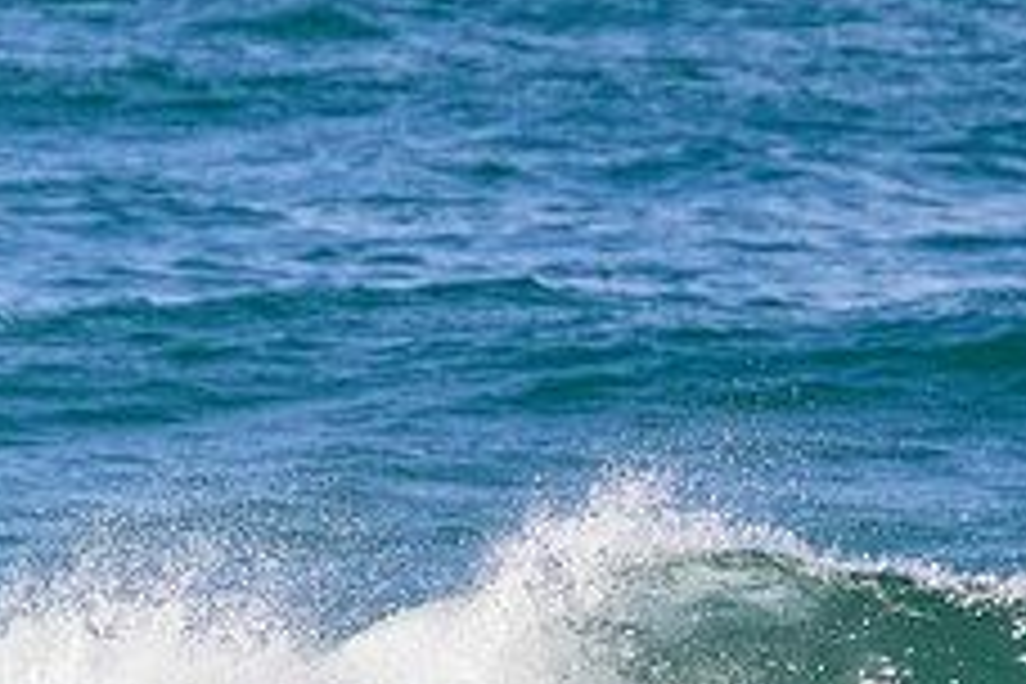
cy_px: 835
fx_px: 57879
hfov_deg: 1.0
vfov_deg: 0.7
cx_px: 1107
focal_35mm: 2031
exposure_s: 1/2000
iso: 2200
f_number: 11
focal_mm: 800
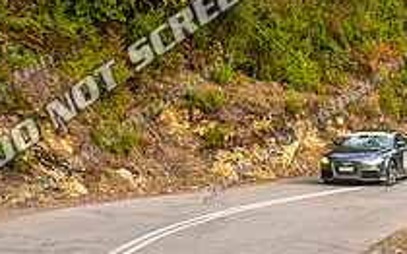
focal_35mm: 135
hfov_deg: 15.0
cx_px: 477
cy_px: 241
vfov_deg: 9.6
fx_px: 1497
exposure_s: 1/1250
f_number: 3.5
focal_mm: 32
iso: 500
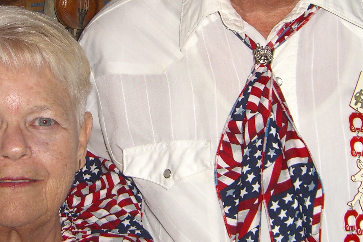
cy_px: 58
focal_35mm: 92
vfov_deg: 14.8
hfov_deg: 22.1
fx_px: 928
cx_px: 139
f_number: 2.8
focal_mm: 7.9
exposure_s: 1/60
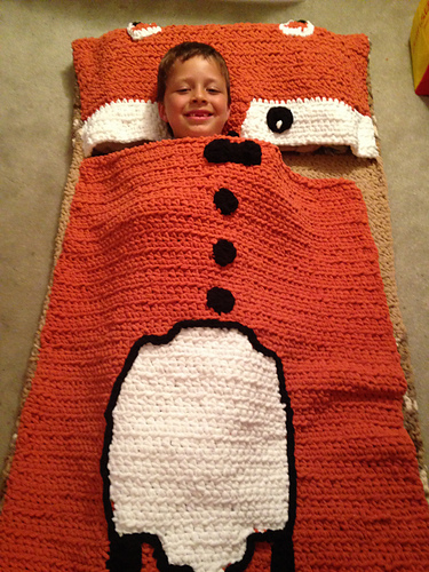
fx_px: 545
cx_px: 214
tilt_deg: -63.3
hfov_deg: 42.9
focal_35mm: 33
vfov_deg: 55.4
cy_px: 286
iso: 320
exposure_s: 1/20
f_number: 2.4
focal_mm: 4.12
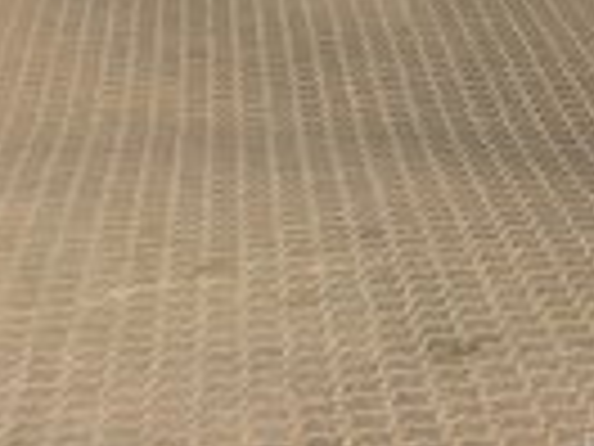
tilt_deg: -0.2
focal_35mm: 110
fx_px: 1888
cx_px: 580
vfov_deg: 12.2
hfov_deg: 17.5
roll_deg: +0.8
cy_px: -390
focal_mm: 4.15
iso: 25
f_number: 2.2
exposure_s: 1/1876
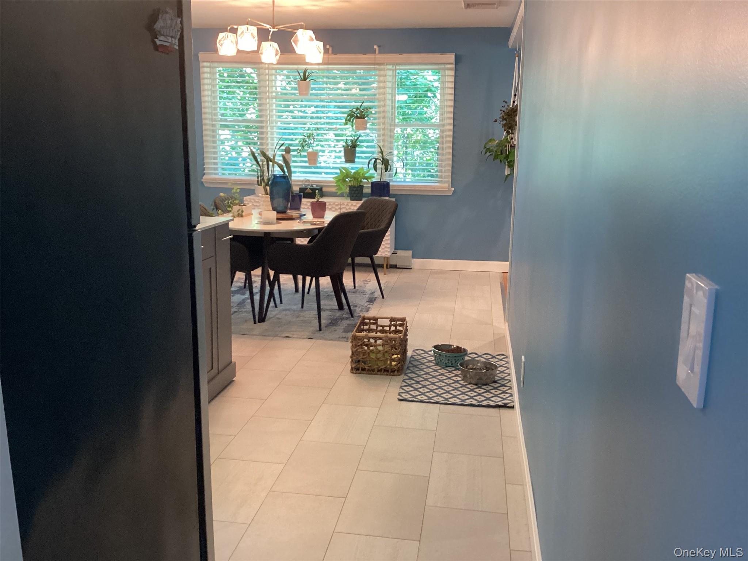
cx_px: 374
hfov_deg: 58.4
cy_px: 280
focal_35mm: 31
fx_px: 670
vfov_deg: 45.4
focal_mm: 3.3
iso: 320
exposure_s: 1/60
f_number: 2.4
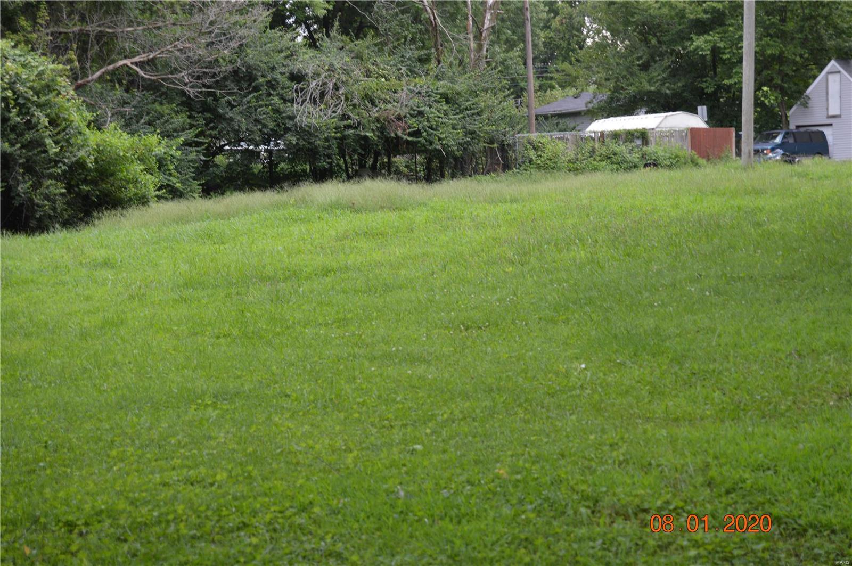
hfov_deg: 24.6
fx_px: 1950
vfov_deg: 16.5
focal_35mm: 82
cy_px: 283
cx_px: 426
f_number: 5.6
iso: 220
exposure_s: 1/125
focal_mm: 55
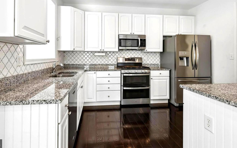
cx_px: 110
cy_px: 57
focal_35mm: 19
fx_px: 123
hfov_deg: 87.9
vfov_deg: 61.5
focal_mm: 16
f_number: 8
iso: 400
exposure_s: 1/10
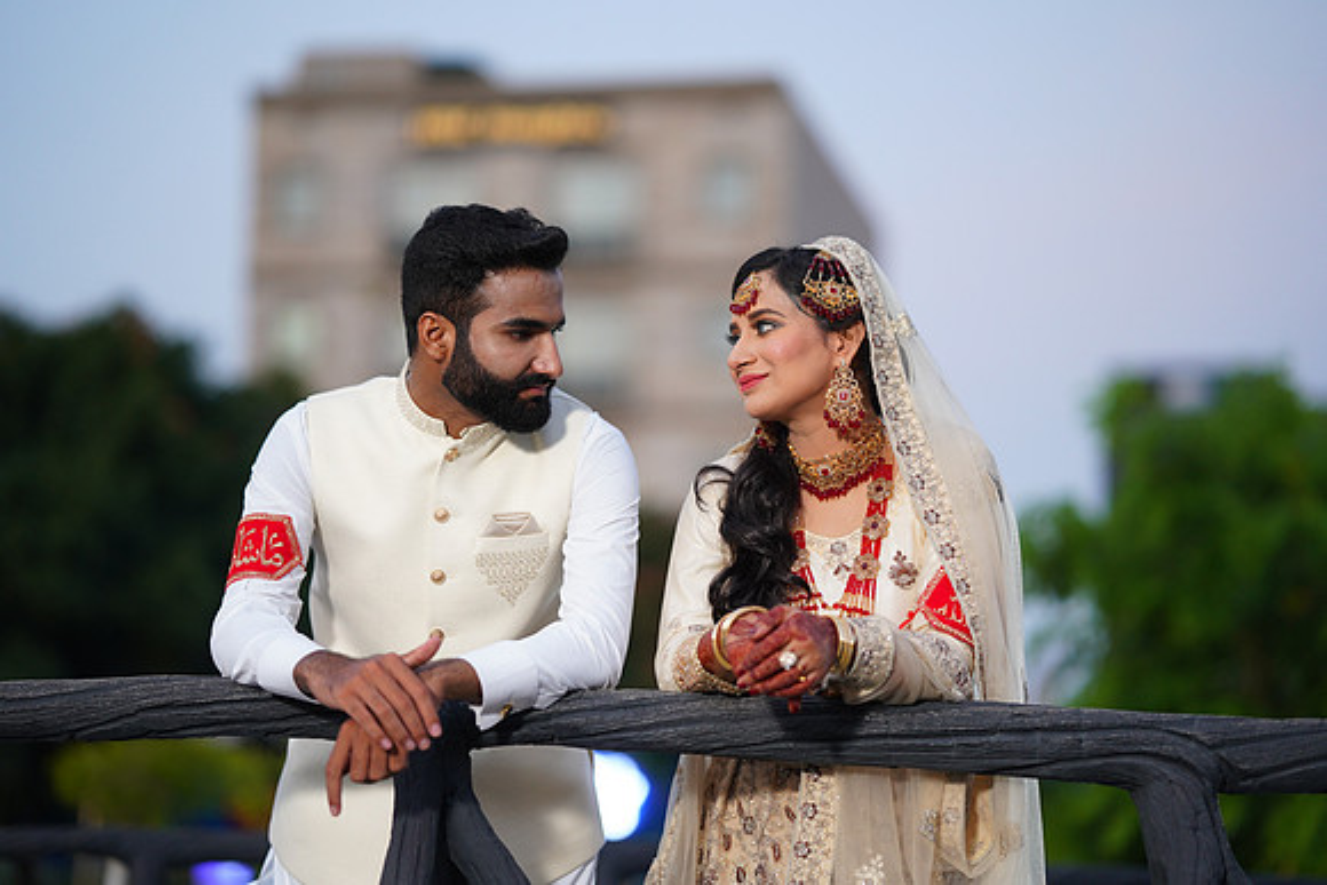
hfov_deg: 23.9
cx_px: 664
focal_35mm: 85
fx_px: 3134
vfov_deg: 16.1
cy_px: 442
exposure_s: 1/200
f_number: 1.4
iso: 640
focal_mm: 85
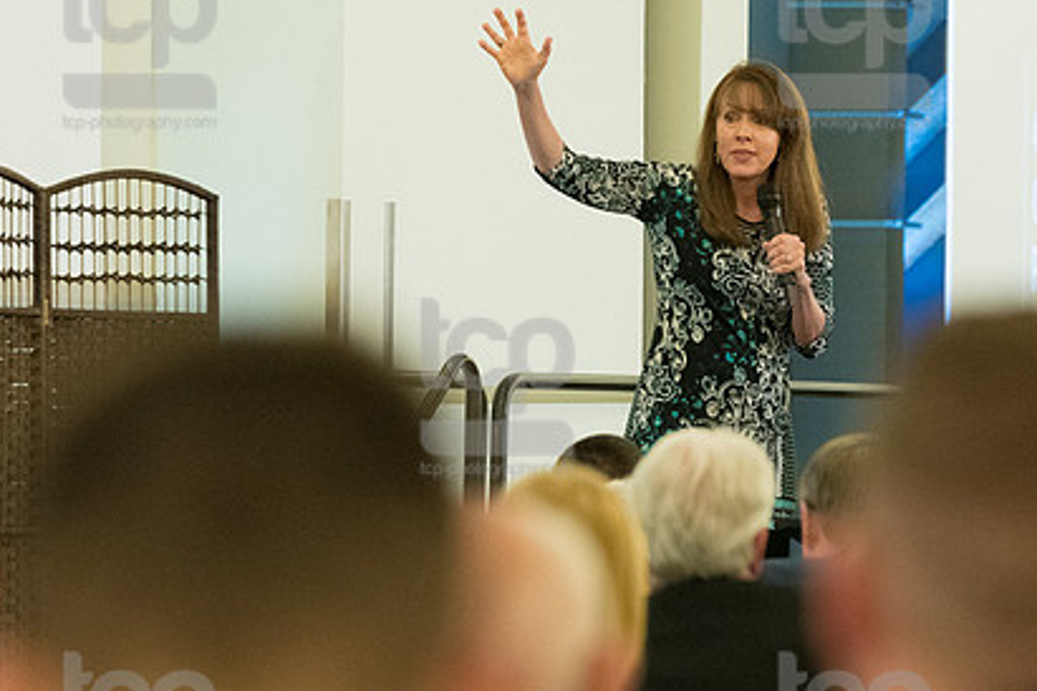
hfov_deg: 4.9
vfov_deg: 3.3
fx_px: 12184
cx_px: 497
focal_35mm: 423
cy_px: 388
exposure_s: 1/400
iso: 3200
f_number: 4.5
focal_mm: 200
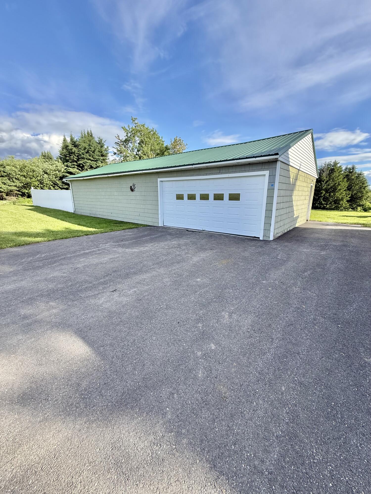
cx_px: 186
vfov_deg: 102.1
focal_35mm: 14
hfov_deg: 85.7
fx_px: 200
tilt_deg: -14.4
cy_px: 247
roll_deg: -0.2
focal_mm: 2.22
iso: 50
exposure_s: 1/651
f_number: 2.2
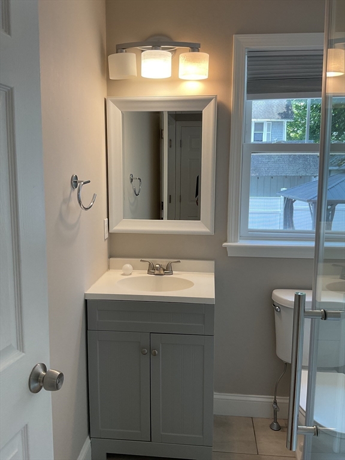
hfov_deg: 48.2
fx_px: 385
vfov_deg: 61.7
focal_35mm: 29
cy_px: 230
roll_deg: -0.6
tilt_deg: -8.7
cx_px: 172
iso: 40
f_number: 1.8
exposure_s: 1/100
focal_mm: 3
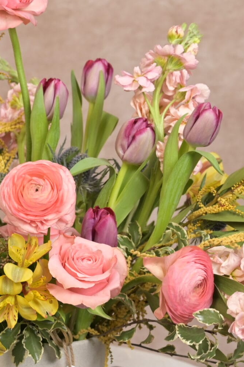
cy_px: 216
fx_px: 1343
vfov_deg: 15.5
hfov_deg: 10.4
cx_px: 56
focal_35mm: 132
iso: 1600
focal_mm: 52
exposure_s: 1/100
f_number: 5.6
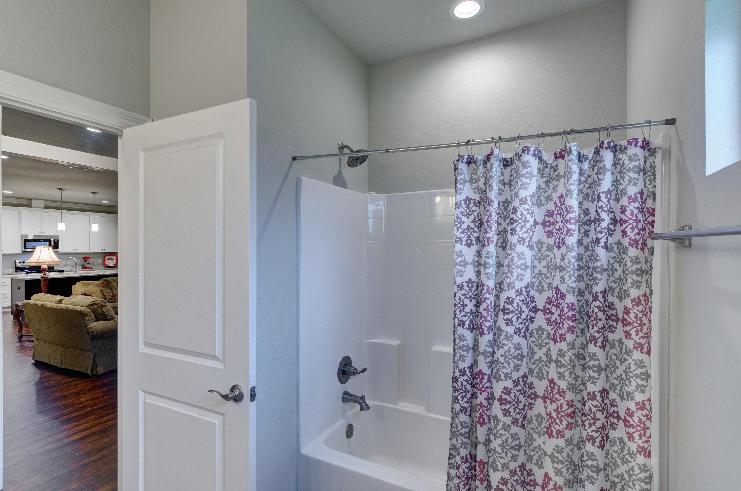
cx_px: 370
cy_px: 246
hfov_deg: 95.1
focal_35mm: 16
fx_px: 339
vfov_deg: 71.8
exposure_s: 1/30
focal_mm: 11
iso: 400
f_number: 9
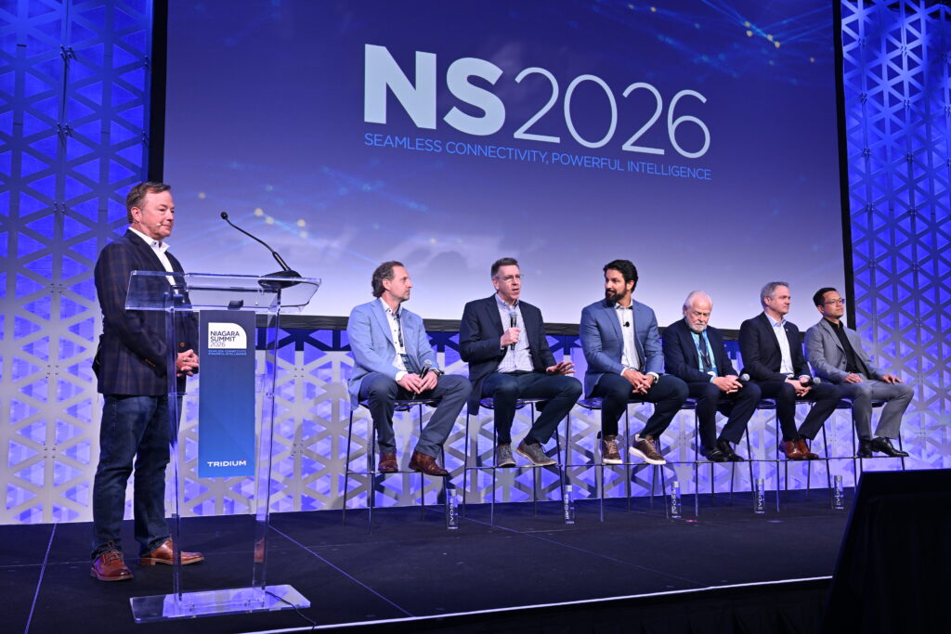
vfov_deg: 36.9
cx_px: 476
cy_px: 317
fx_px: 951
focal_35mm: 36
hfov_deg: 53.1
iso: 800
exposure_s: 1/200
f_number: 5.6
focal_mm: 36
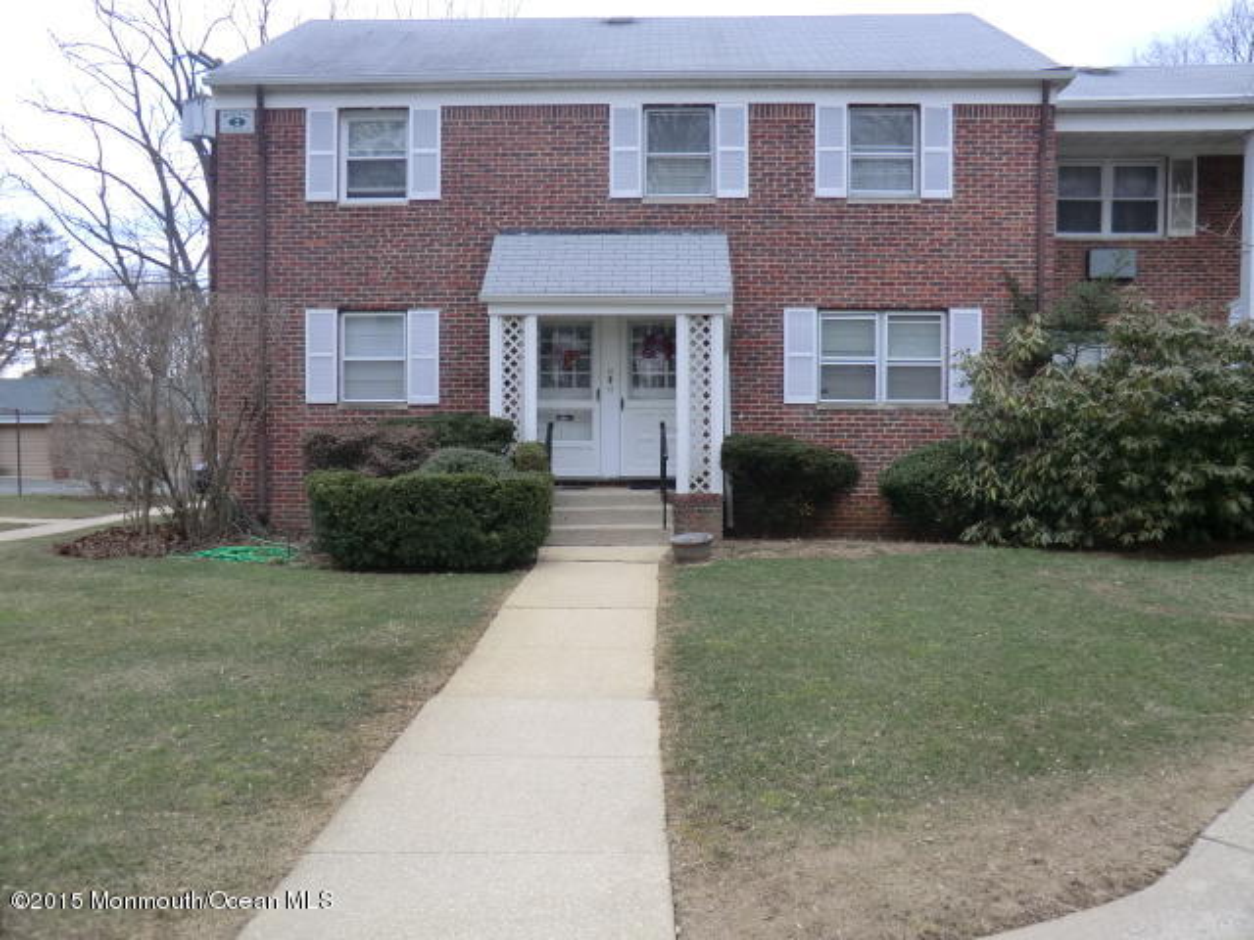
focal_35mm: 29
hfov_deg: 61.7
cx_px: 627
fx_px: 1051
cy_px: 470
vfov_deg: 48.2
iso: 64
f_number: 3.5
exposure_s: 1/160
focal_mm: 5.2
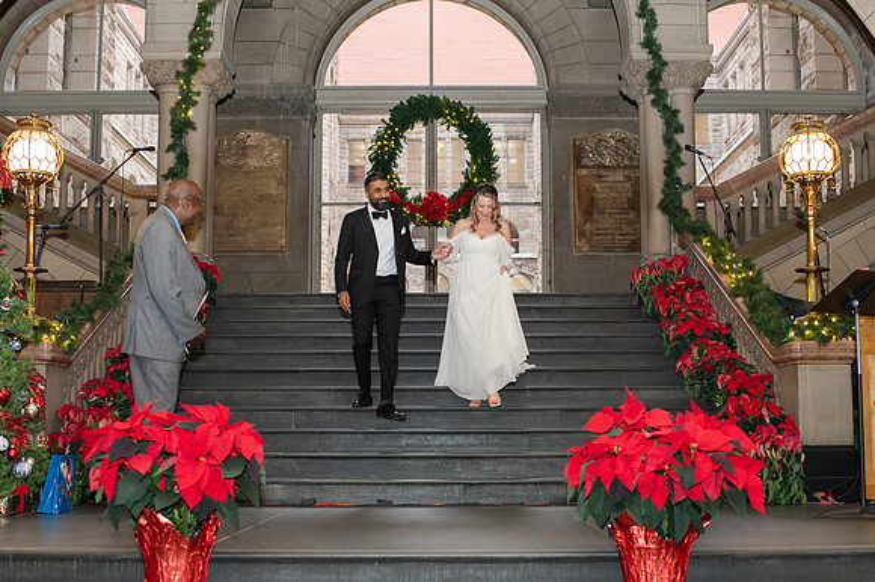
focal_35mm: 45
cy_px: 345
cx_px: 444
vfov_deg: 29.7
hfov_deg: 43.6
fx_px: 1095
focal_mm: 35
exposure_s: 1/200
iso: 1000
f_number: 3.5
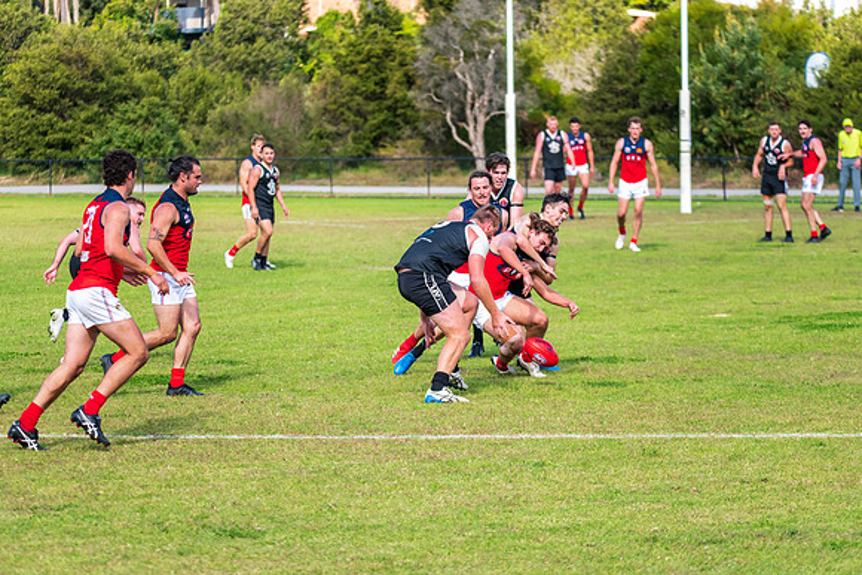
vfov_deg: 9.2
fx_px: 3592
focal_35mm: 150
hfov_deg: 13.7
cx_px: 431
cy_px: 288
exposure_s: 1/1600
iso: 800
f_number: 5.6
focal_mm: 150
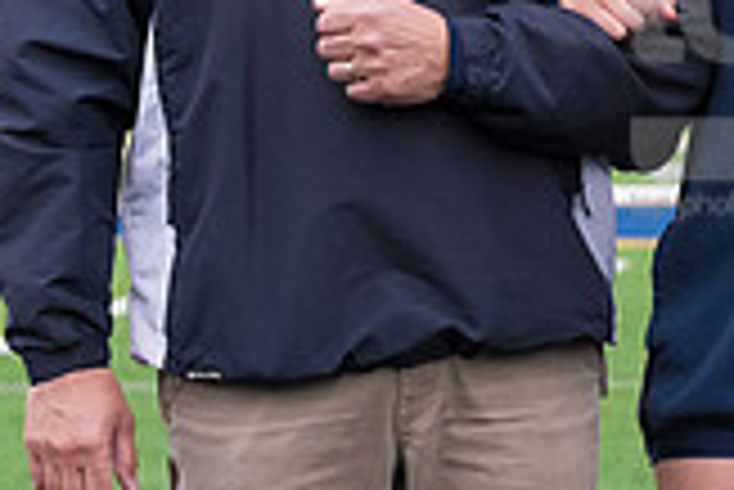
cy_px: 22
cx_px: 850
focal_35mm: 352
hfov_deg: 5.8
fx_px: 7183
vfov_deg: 3.9
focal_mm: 92
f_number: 5
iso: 1250
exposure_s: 1/2000
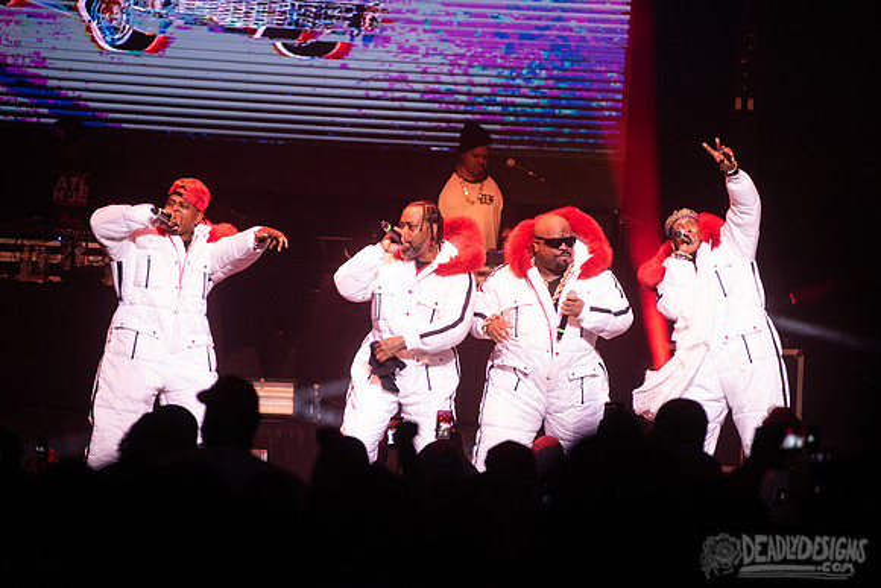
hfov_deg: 10.3
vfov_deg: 6.9
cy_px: 294
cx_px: 440
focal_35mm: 200
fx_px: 4895
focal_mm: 200
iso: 3200
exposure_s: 1/500
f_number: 3.5
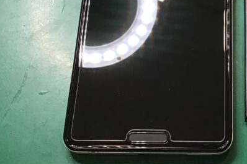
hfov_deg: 26.9
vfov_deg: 18.4
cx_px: 215
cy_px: 23
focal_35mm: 73
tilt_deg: -66.4
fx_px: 501
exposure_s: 1/30
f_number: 2.4
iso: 25
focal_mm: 3.3
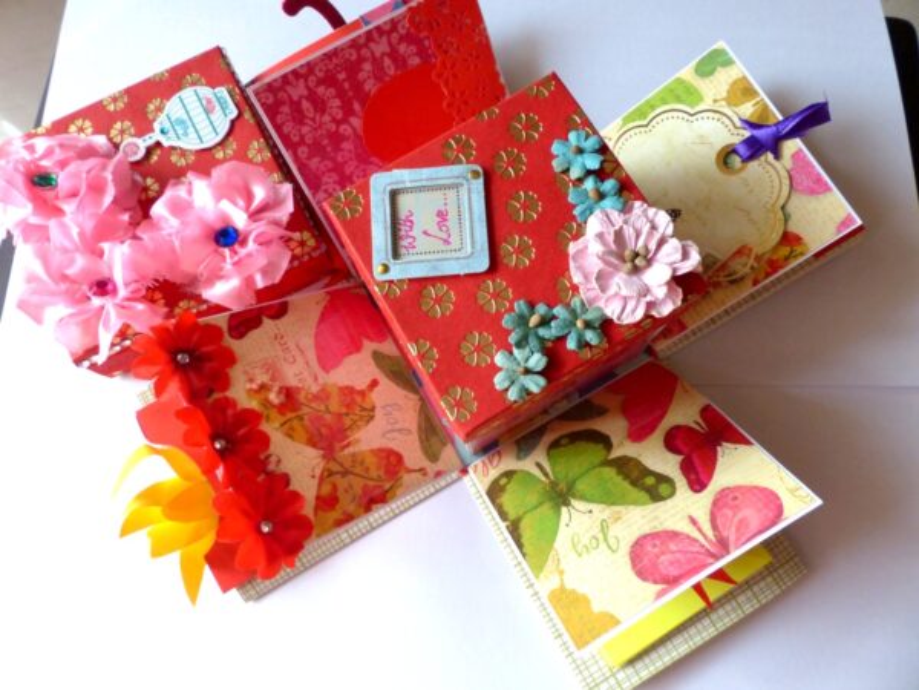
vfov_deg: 54.9
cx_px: 460
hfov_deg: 69.4
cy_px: 345
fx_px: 664
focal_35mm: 25
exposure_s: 1/60
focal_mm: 4.5
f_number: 3.5
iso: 200
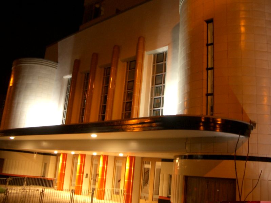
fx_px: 274
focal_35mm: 35
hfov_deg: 52.6
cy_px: 102
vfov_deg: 40.7
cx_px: 136
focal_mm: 5.8
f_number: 2.6
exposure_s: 1/8
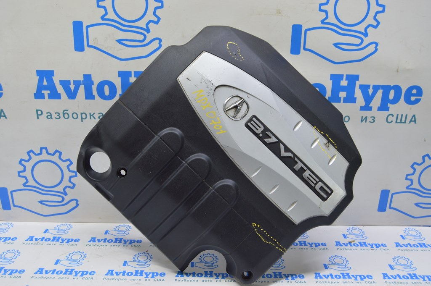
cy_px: 143
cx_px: 216
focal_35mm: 34
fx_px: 413
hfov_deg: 55.1
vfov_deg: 38.3
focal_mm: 23
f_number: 5.6
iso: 400
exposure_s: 1/20
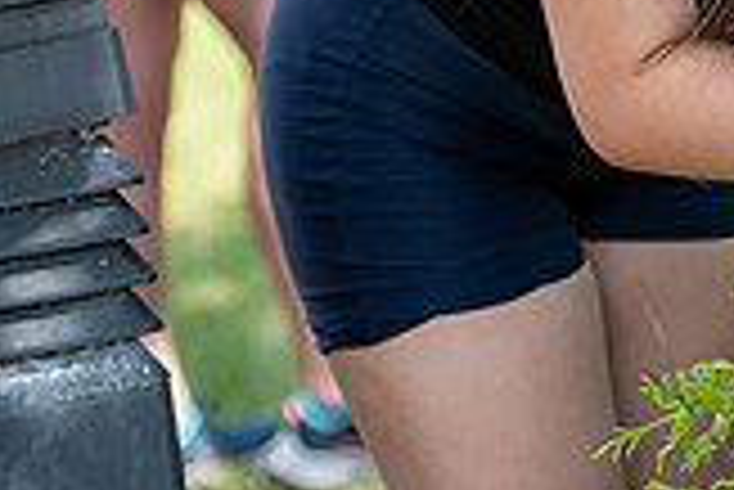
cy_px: -281
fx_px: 5673
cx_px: 1153
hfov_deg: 7.3
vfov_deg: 4.9
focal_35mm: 278
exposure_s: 1/400
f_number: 3.2
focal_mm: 78
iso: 160
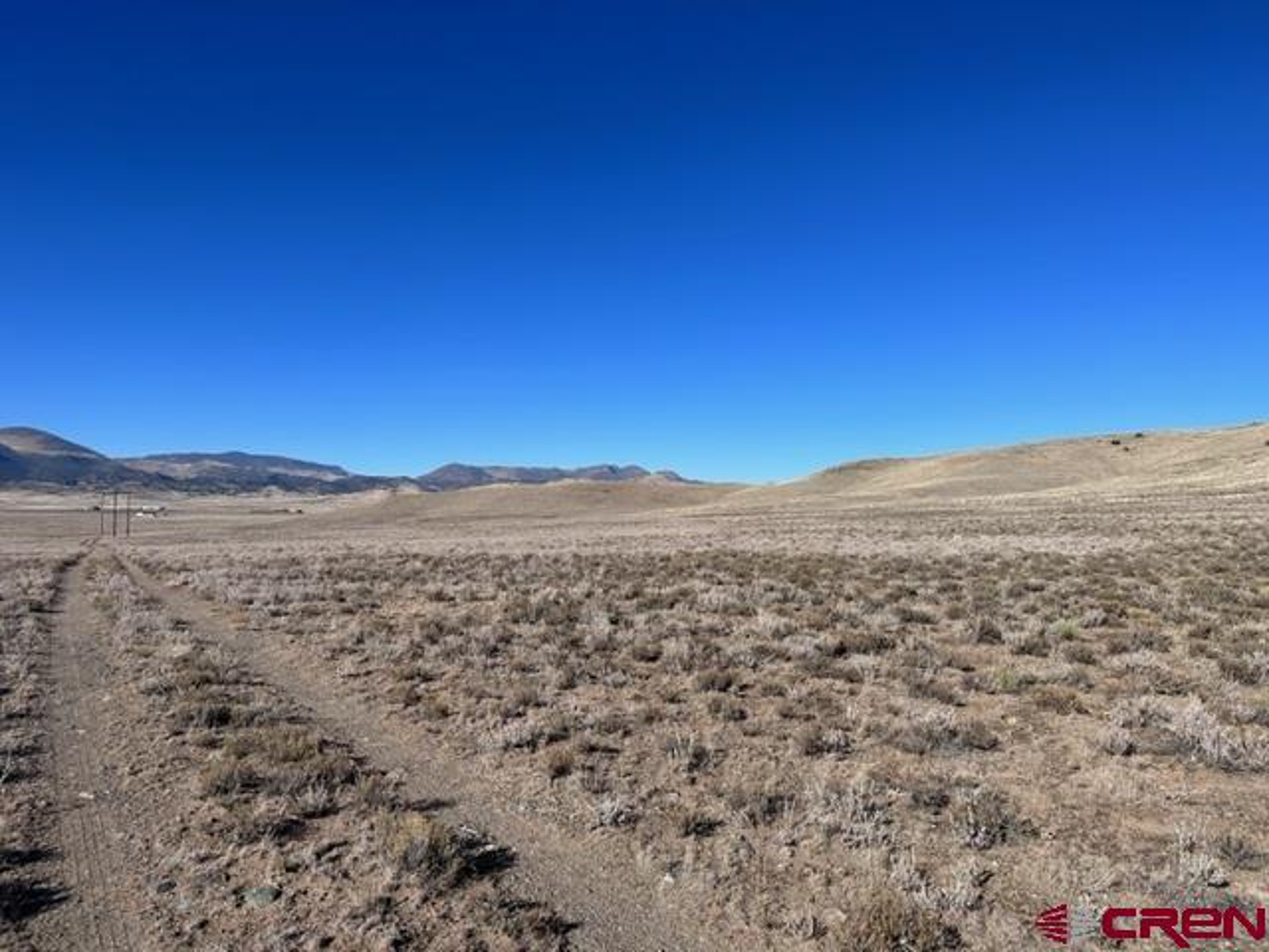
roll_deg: -0.7
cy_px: 476
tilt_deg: +2.5
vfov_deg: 56.8
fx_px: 880
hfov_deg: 71.6
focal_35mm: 24
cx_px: 634
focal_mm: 6.86
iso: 80
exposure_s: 1/7042
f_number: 1.78
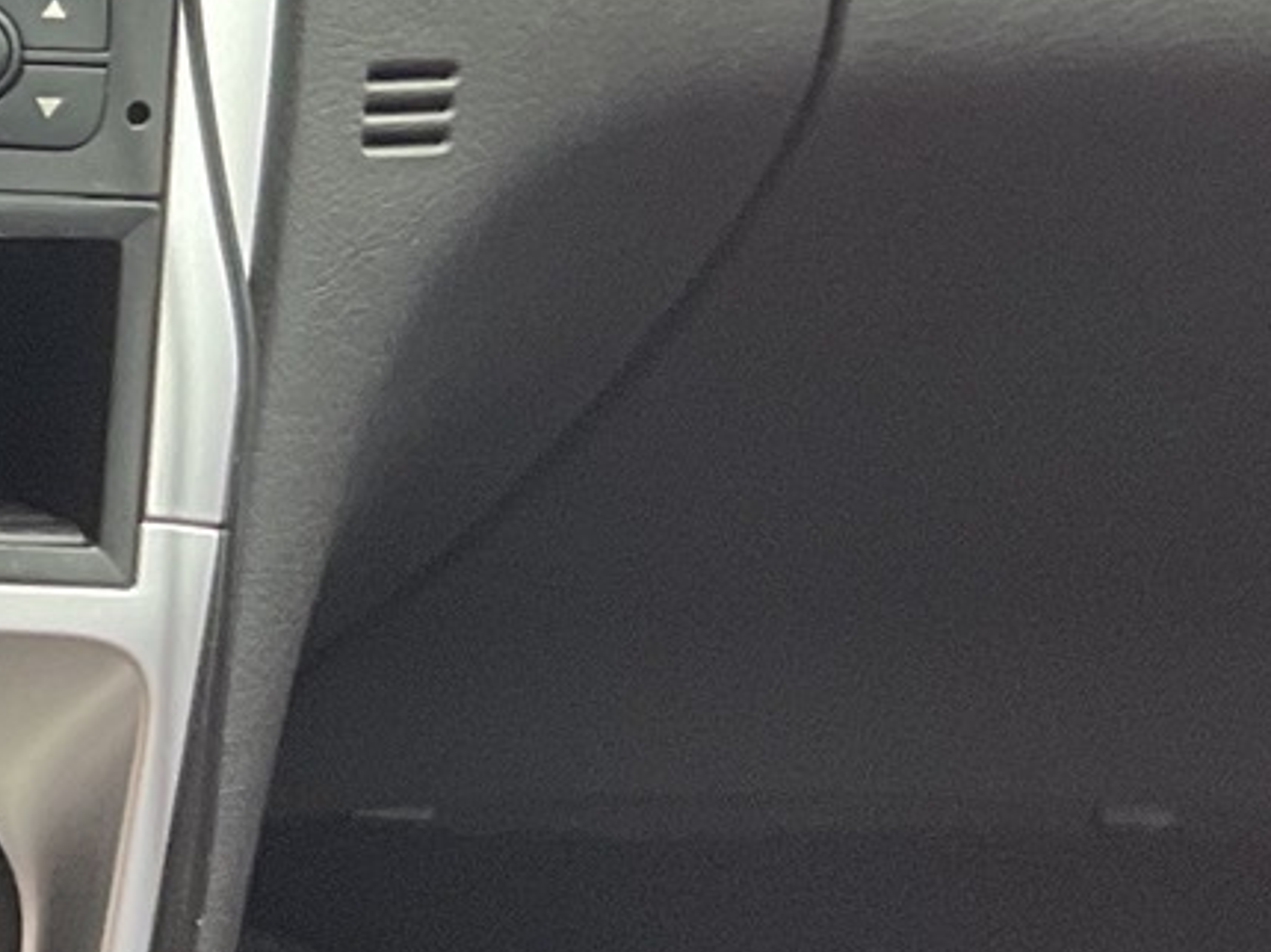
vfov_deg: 10.9
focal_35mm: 136
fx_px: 4991
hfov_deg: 12.1
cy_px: 488
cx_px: -1626
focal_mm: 3
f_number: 1.8
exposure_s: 1/100
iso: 64
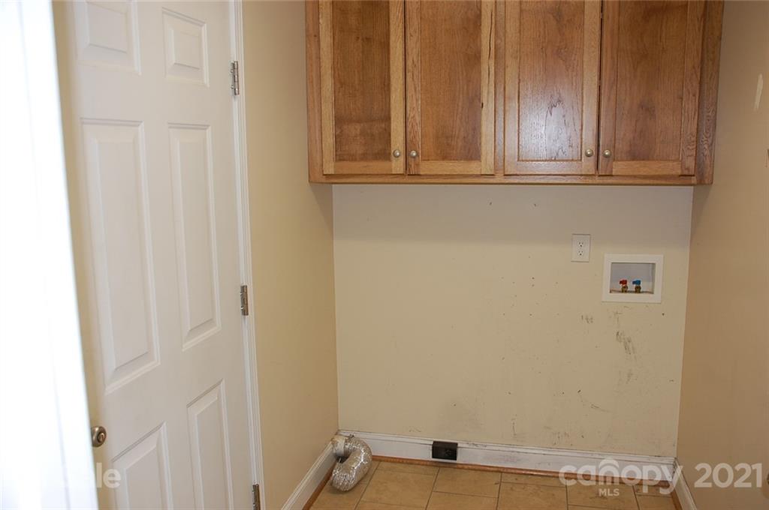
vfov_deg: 43.5
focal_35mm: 30
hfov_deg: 62.0
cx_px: 384
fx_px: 640
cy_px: 255
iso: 400
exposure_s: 1/60
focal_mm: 20
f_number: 3.8
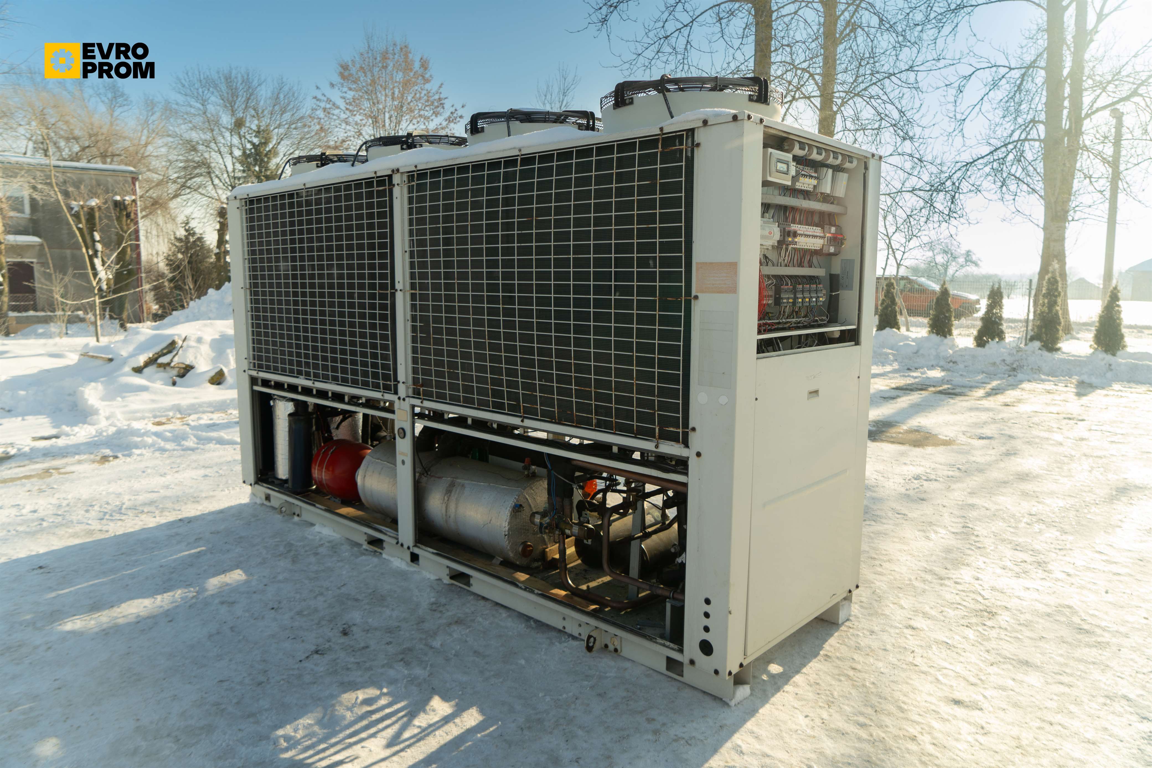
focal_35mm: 24
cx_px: 576
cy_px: 384
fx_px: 768
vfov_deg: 53.1
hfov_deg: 73.7
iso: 200
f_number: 4.5
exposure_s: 1/200
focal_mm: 24
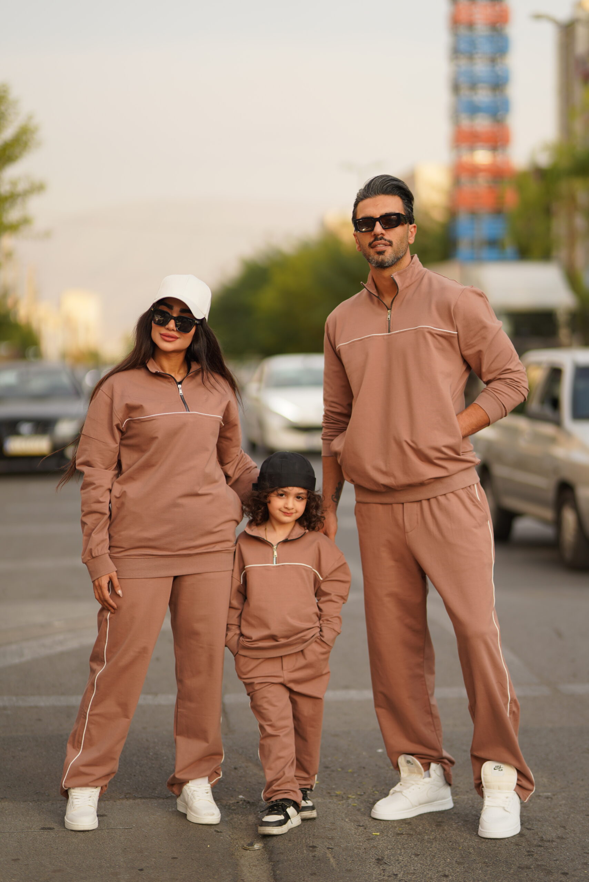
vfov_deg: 23.9
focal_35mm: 85
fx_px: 2085
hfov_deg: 16.1
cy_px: 441
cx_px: 294
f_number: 1.4
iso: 100
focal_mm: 85
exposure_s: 1/2000
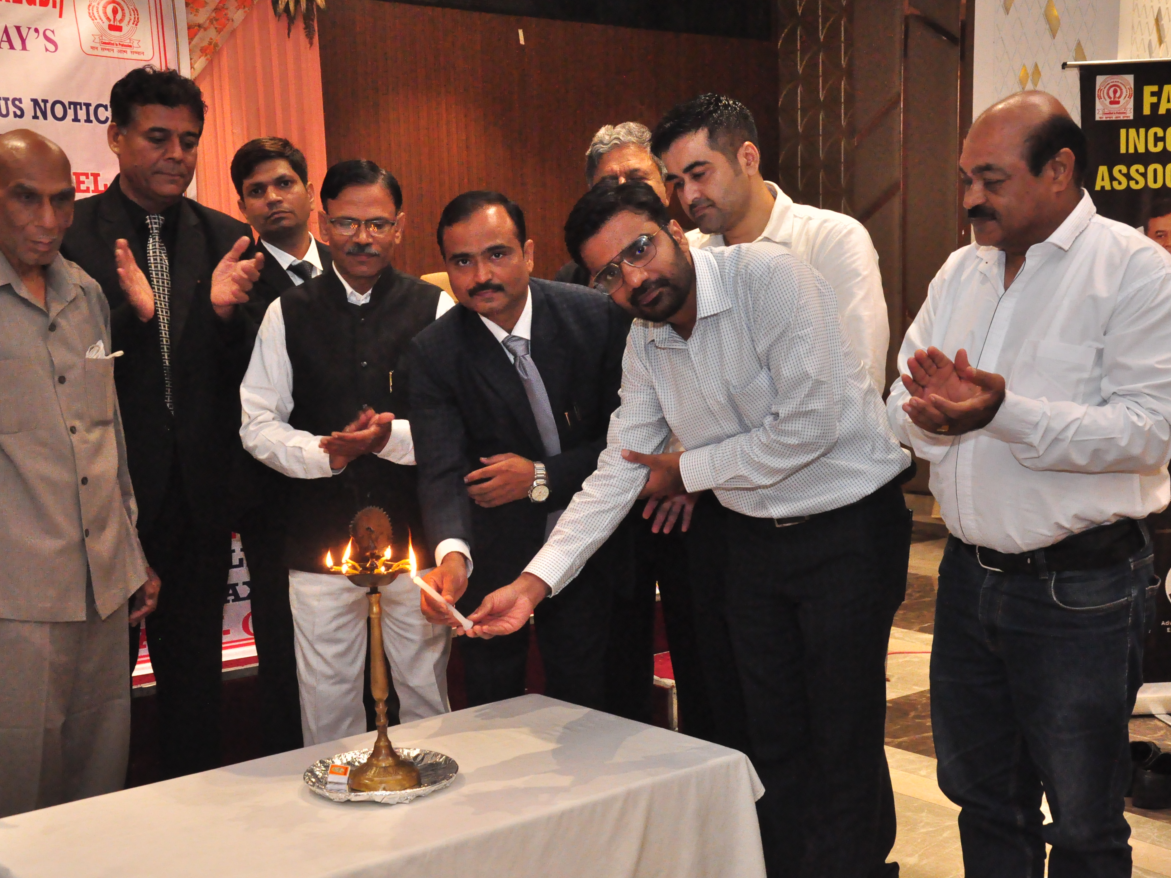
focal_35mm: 46
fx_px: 1556
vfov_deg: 31.5
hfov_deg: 41.2
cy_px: 440
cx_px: 549
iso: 3200
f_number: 5.6
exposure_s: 1/100
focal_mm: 28
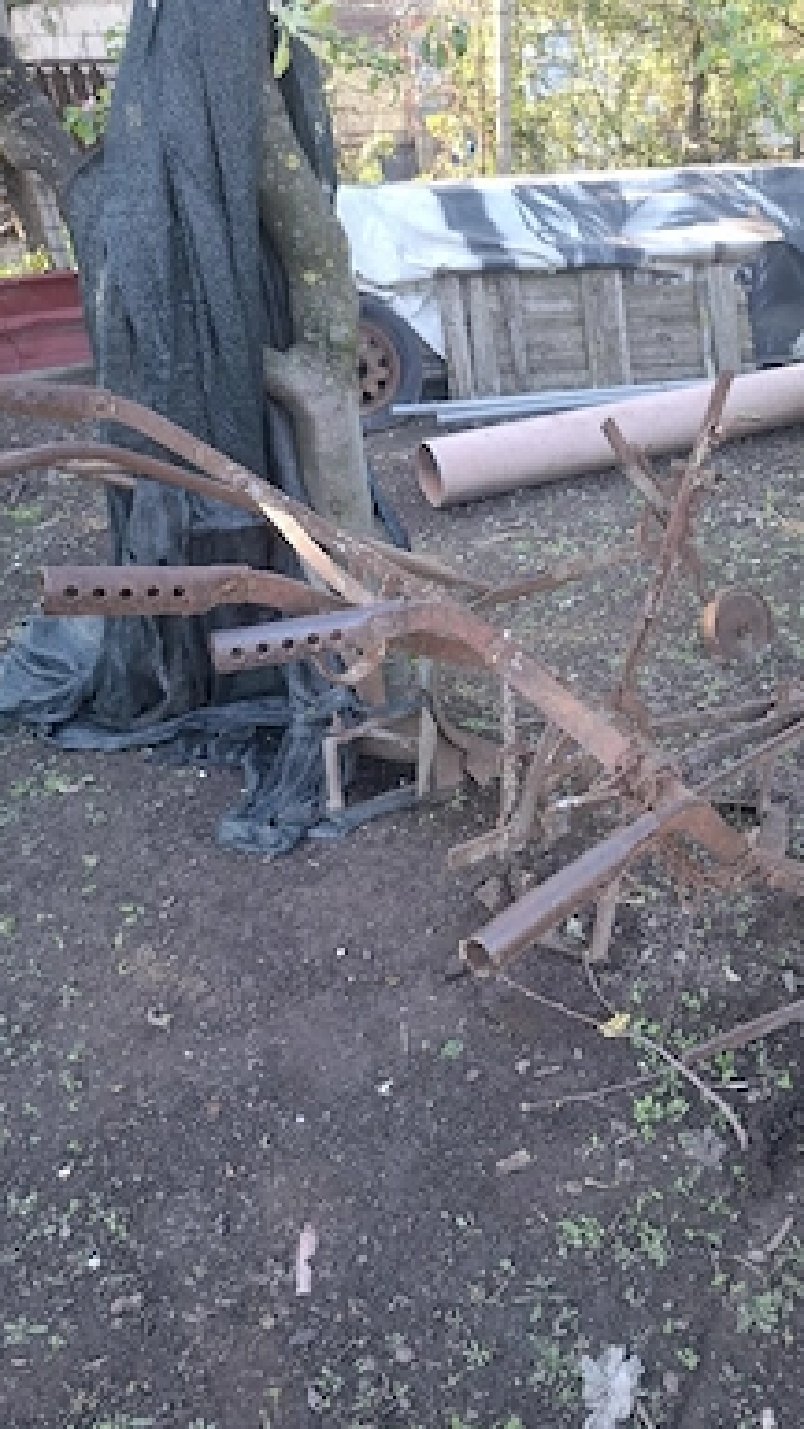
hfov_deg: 43.8
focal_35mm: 26
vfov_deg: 71.9
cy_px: 737
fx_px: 986
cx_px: 534
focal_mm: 5.54
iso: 50
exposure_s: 1/100
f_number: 1.8
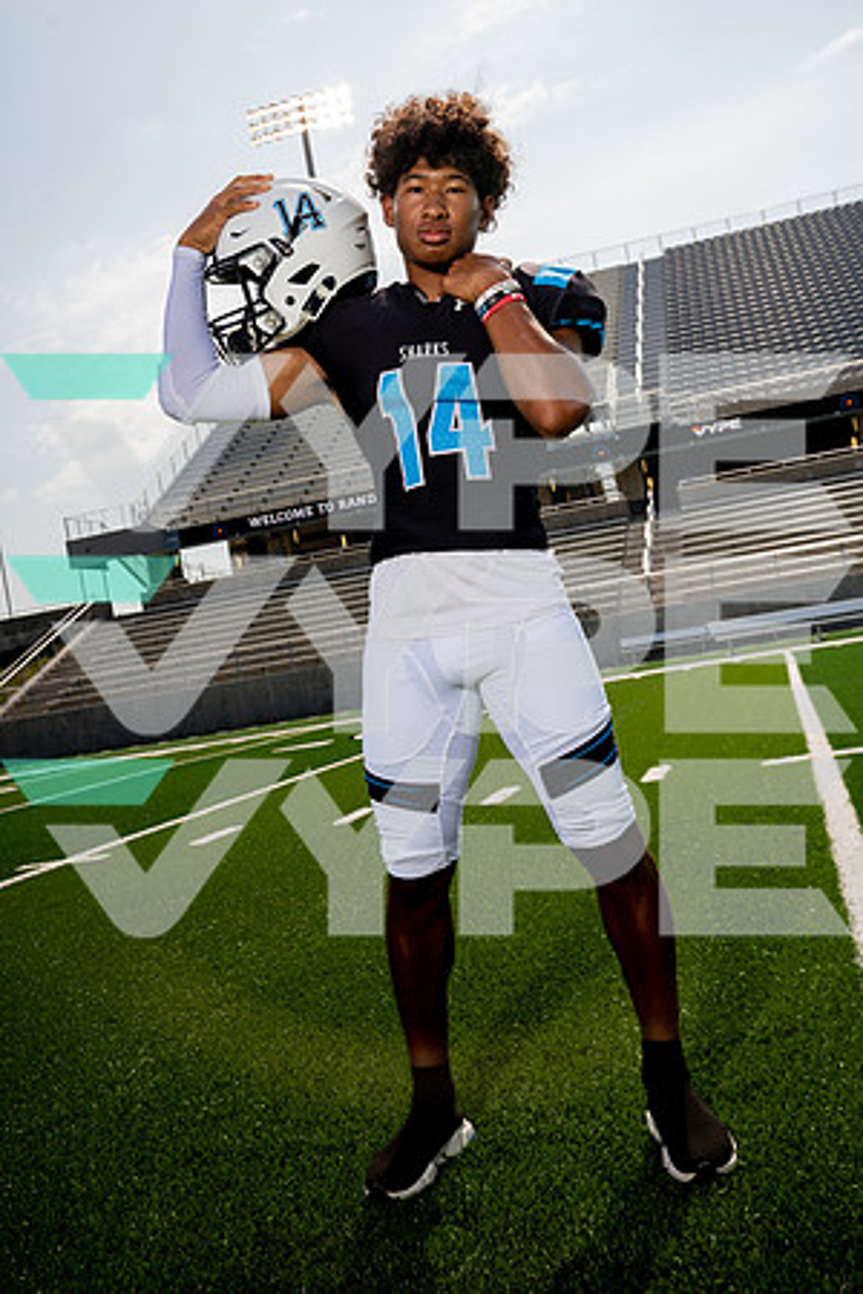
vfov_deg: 51.9
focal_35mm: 37
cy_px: 647
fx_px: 1330
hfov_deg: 35.9
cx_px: 432
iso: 100
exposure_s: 1/250
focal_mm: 37
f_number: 7.1
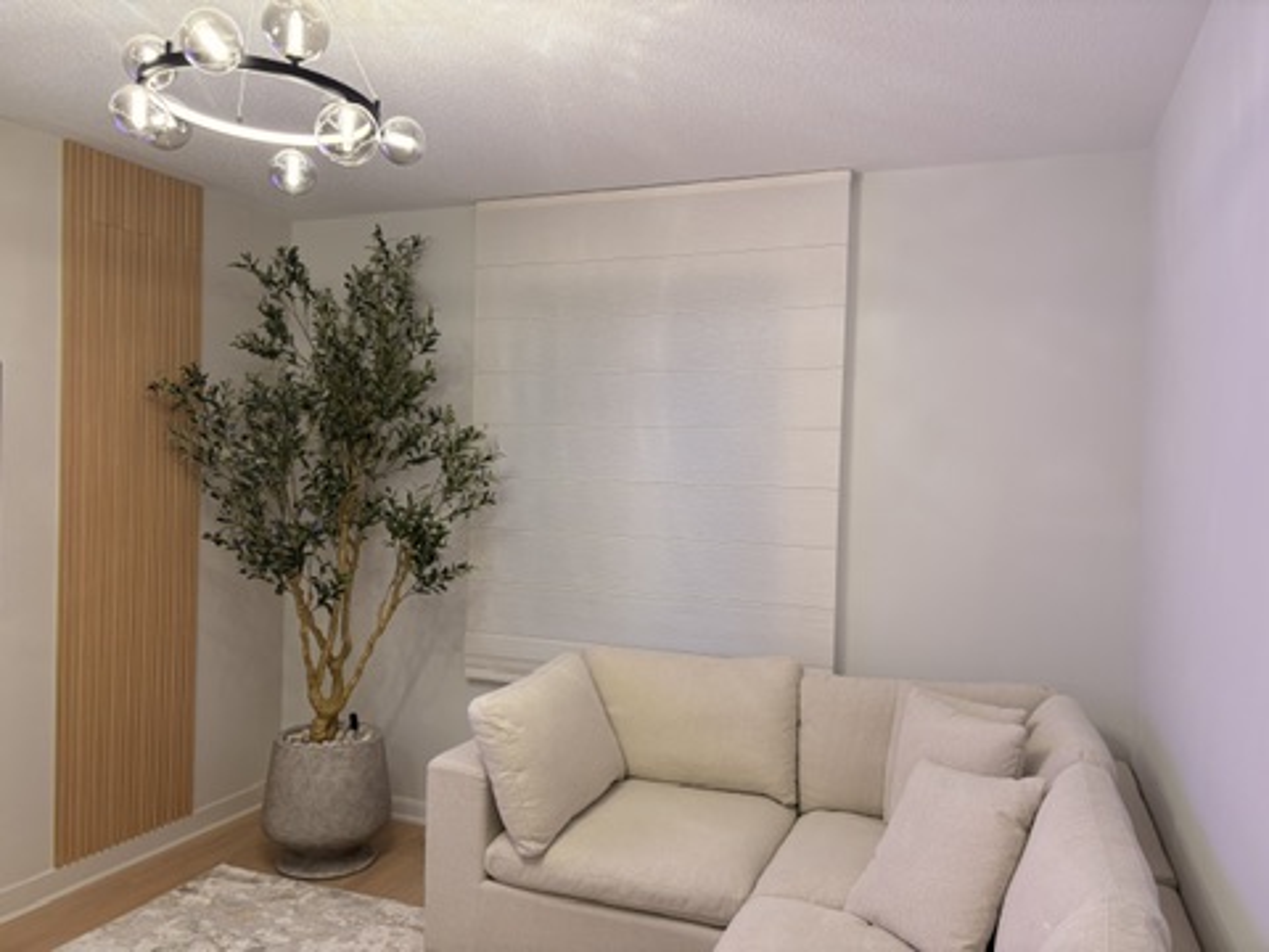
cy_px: 476
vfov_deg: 53.1
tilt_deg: -0.6
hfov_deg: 67.3
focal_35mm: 26
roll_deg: -1.2
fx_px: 953
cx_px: 634
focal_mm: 5.96
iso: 125
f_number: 1.6
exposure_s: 1/60
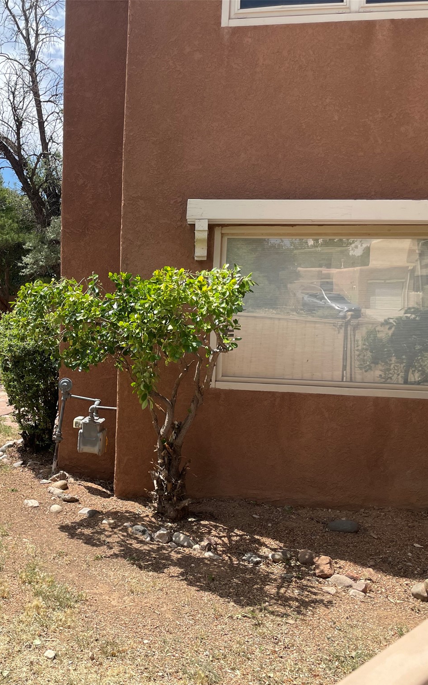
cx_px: 59
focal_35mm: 37
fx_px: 691
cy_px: 345
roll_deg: -1.2
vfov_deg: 52.8
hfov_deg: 33.0
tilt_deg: -3.9
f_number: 1.6
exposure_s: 1/2882
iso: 32
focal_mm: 4.2
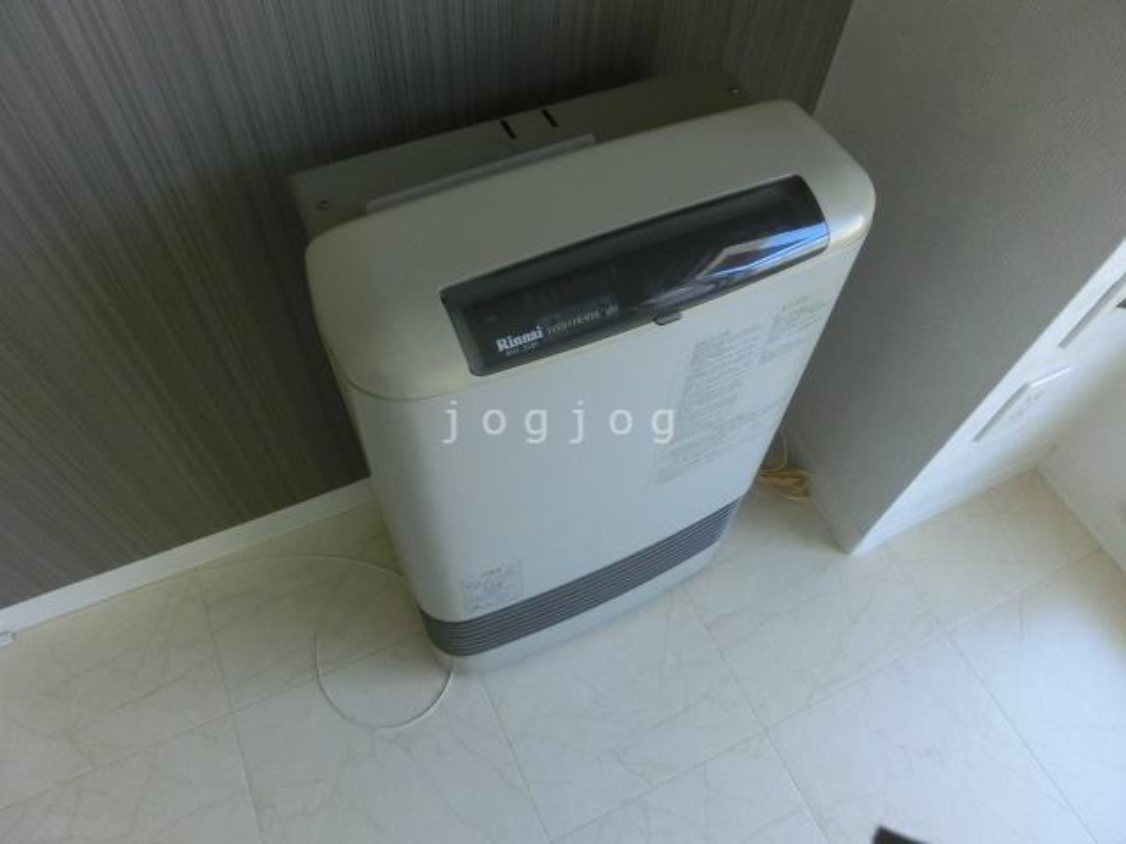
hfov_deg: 71.6
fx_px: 781
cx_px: 563
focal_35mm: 24
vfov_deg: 56.8
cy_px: 422
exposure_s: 1/400
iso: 800
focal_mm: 4.24
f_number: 3
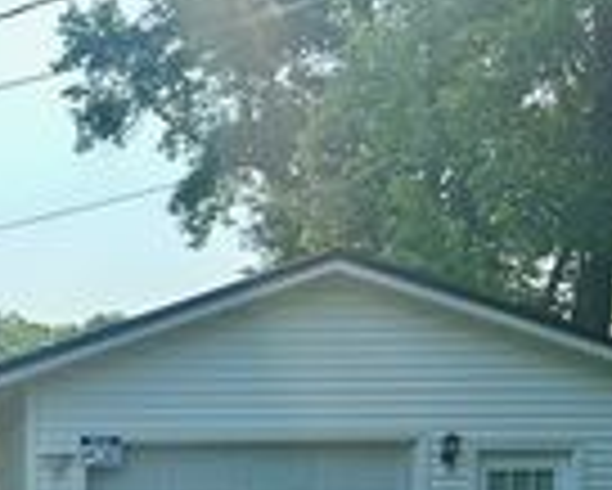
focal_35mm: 86
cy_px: 591
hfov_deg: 20.7
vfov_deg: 17.1
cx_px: -135
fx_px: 1559
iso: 80
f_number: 1.78
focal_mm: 6.86
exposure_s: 1/2469
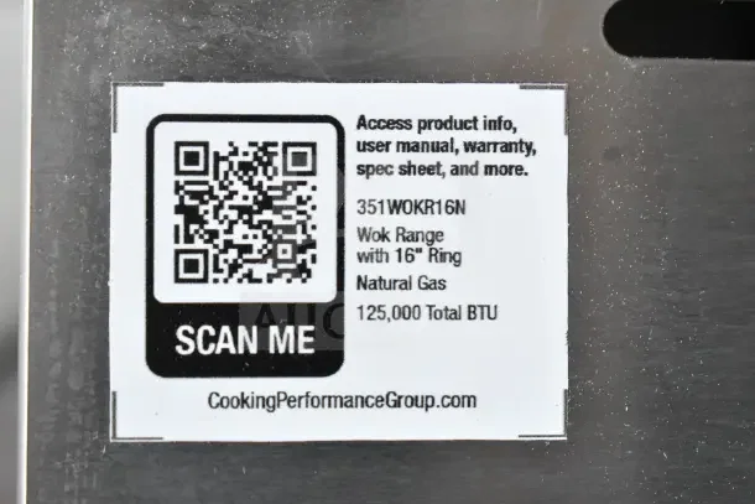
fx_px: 1731
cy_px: 252
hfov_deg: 24.6
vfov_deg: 16.6
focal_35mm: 82
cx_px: 378
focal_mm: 55
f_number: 5.6
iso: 3600
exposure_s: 1/100
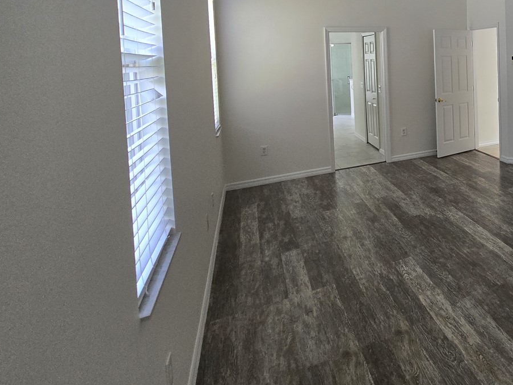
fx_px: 341
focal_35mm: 23
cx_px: 446
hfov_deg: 63.7
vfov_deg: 54.0
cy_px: 65
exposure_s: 1/100
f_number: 2.2
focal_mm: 2.2
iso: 250
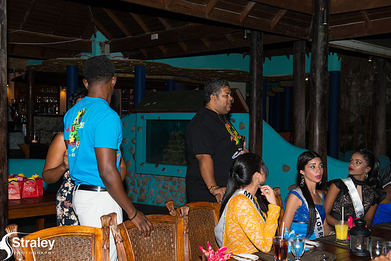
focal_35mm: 49
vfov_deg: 27.5
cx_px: 193
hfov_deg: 40.3
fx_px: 532
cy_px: 130
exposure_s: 1/100
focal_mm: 48
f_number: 5.6
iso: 400
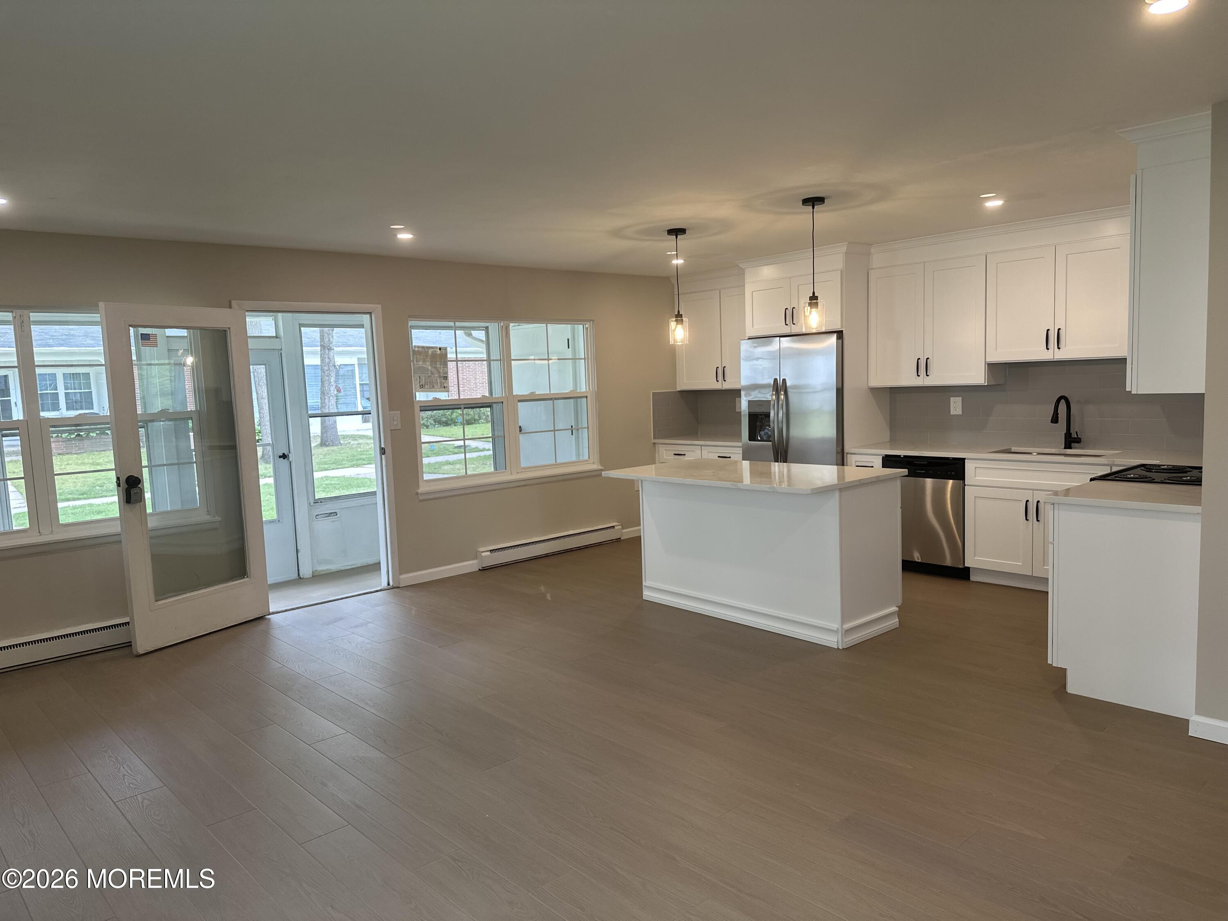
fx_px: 851
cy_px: 460
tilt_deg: -4.8
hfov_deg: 71.6
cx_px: 614
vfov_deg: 56.8
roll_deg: +1.9
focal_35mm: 24
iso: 125
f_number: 1.78
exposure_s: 1/120
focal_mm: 6.86
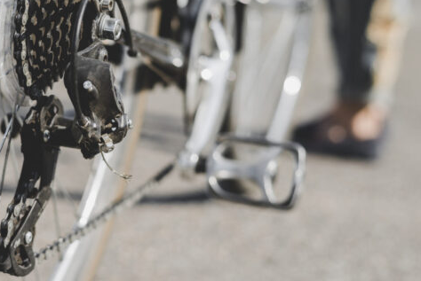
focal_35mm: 81
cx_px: 95
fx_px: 948
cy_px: 83
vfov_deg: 16.8
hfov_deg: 24.7
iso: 100
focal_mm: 50
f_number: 2.8
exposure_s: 1/1000
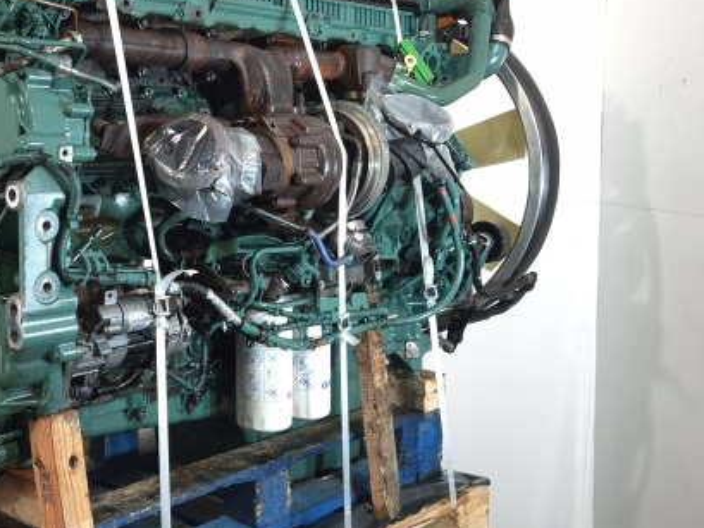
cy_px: 215
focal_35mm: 45
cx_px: 182
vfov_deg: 32.1
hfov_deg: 40.9
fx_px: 915
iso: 125
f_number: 1.8
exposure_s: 1/50
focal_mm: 5.4
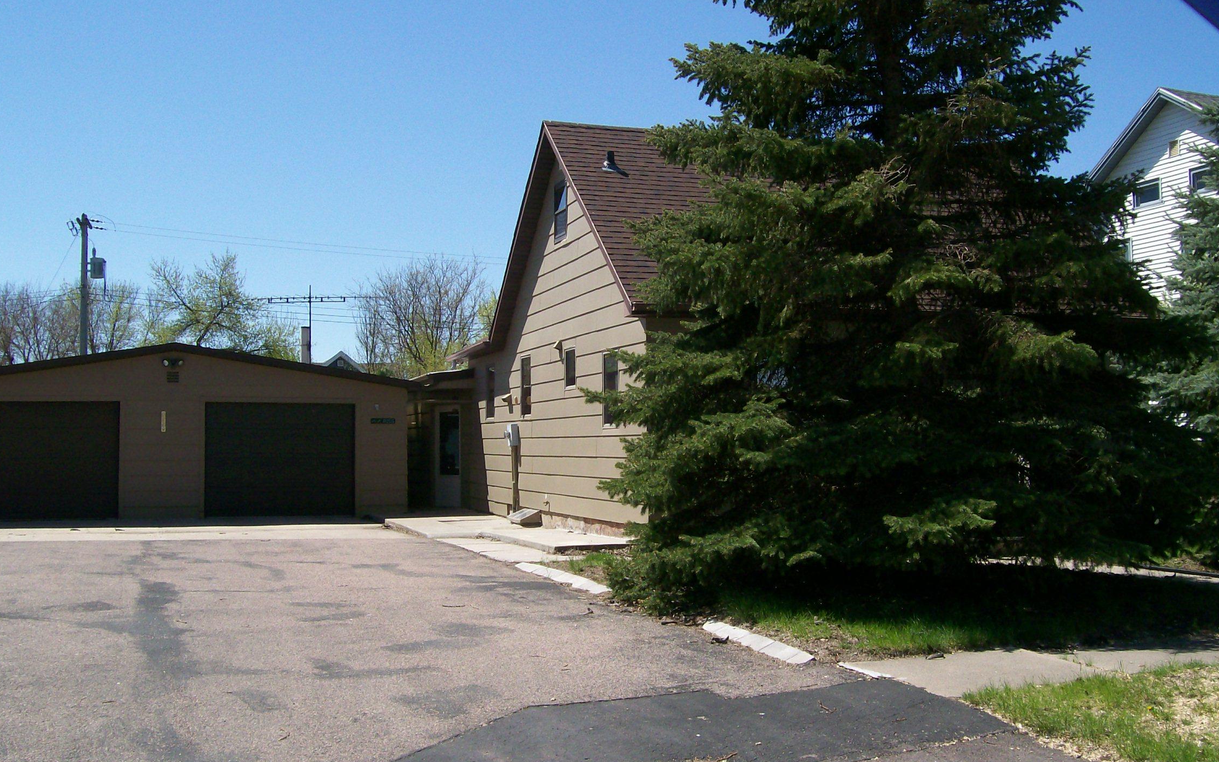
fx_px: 1296
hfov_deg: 50.4
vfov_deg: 32.8
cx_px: 618
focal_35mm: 39
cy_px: 377
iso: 80
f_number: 4.8
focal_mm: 6
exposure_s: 1/586
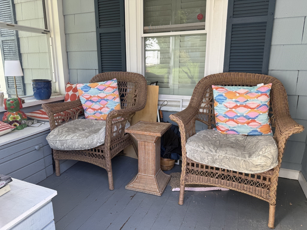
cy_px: 115
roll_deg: +0.4
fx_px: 213
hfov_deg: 71.6
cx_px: 154
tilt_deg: -12.4
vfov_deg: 56.8
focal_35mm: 24
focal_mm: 6.76
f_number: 1.78
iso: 64
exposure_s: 1/228
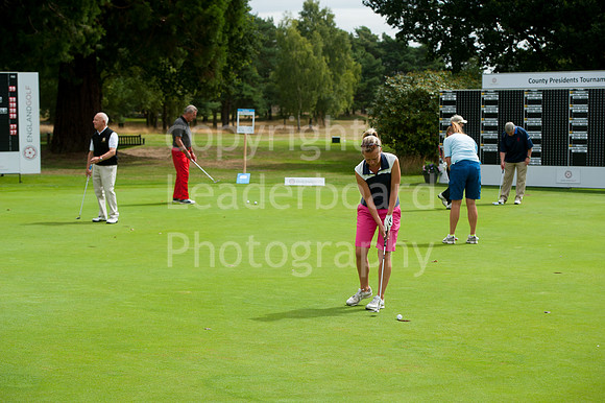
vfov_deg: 15.9
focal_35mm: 86
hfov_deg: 23.7
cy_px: 202
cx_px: 302
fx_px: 1444
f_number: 5.6
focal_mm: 86
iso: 400
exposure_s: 1/2000
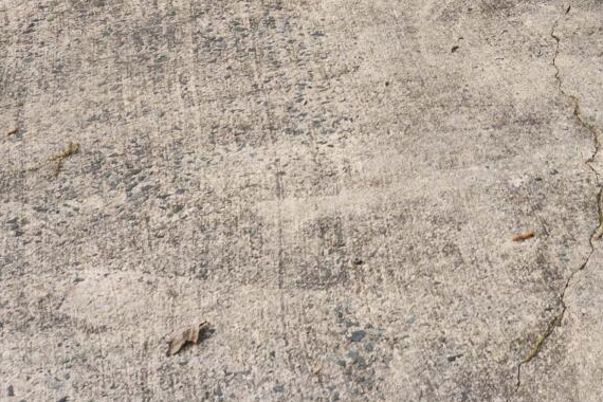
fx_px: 1332
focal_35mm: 80
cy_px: -625
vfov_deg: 12.5
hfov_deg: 24.1
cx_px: 636
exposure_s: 1/80
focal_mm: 15.1
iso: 100
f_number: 8
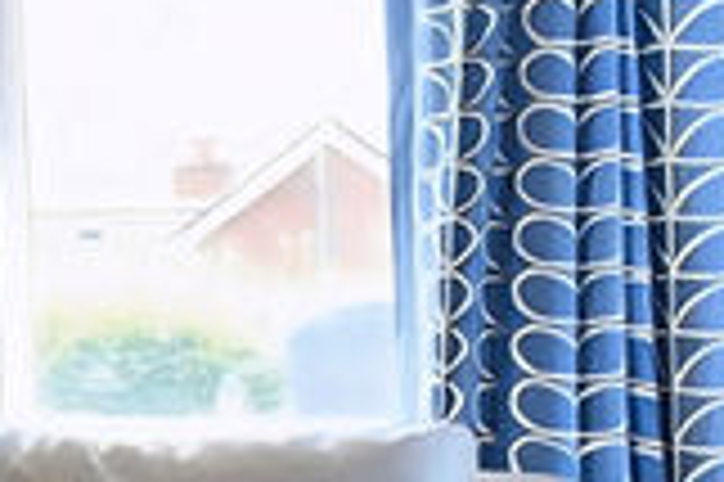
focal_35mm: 89
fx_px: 1788
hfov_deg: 12.5
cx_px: -1304
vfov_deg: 15.3
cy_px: 363
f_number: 10
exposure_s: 1/15
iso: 250
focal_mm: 14
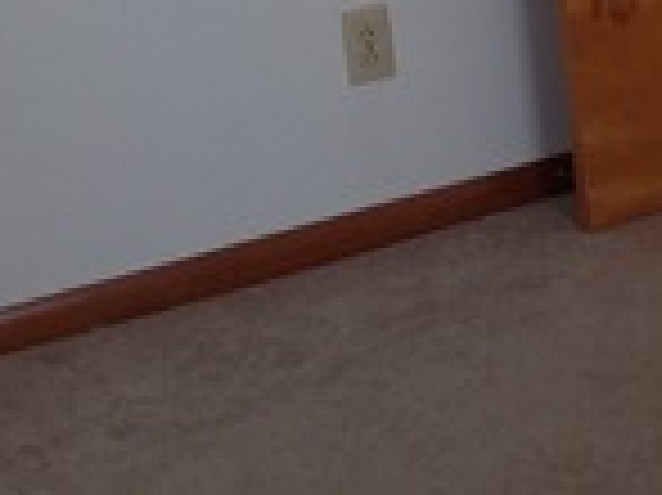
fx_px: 2752
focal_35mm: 144
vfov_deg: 10.1
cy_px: -148
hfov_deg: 12.7
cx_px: 1135
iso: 50
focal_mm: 4.12
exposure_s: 1/30
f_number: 2.4
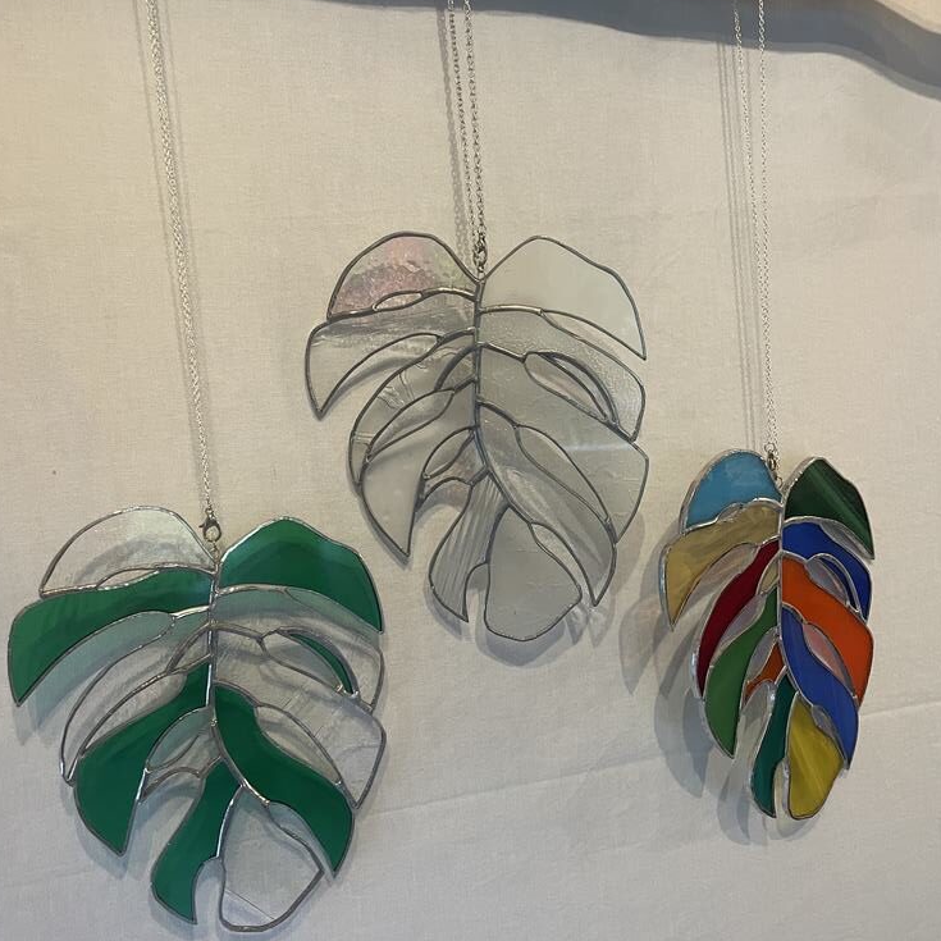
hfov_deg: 51.1
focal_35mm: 32
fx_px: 984
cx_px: 475
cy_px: 471
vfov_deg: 51.1
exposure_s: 1/50
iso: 125
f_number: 1.6
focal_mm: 4.2
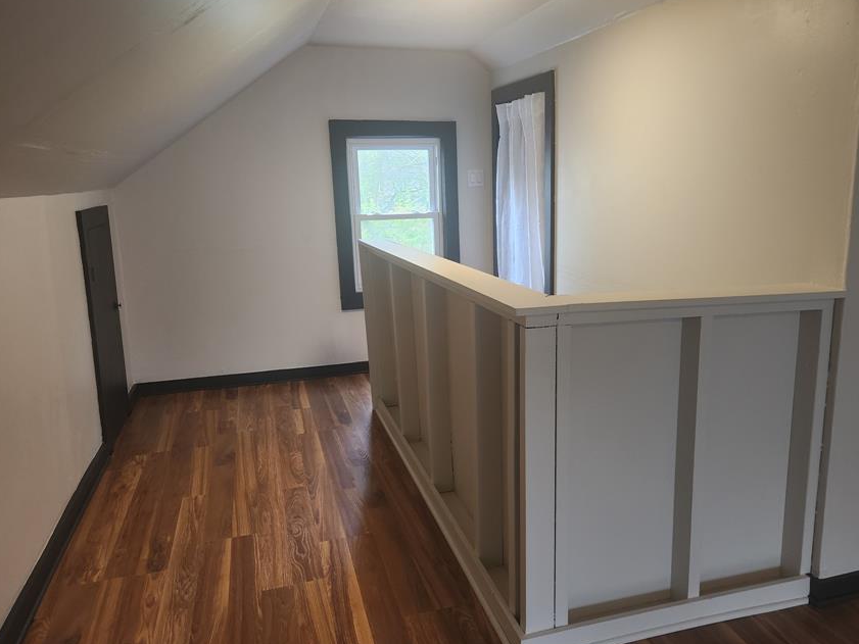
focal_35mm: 28
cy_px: 312
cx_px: 483
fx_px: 695
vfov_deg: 49.7
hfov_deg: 63.2
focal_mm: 5.4
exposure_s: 1/120
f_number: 1.8
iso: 200
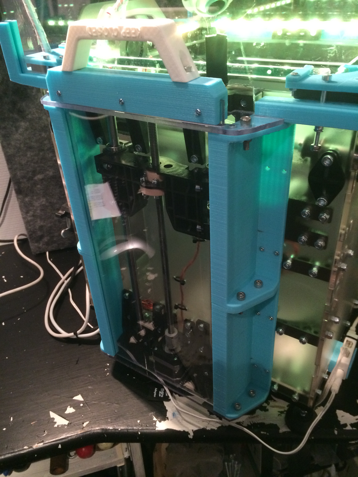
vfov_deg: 61.7
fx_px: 400
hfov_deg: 48.2
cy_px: 238
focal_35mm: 29
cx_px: 179
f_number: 2.2
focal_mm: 4.15
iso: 250
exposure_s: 1/20
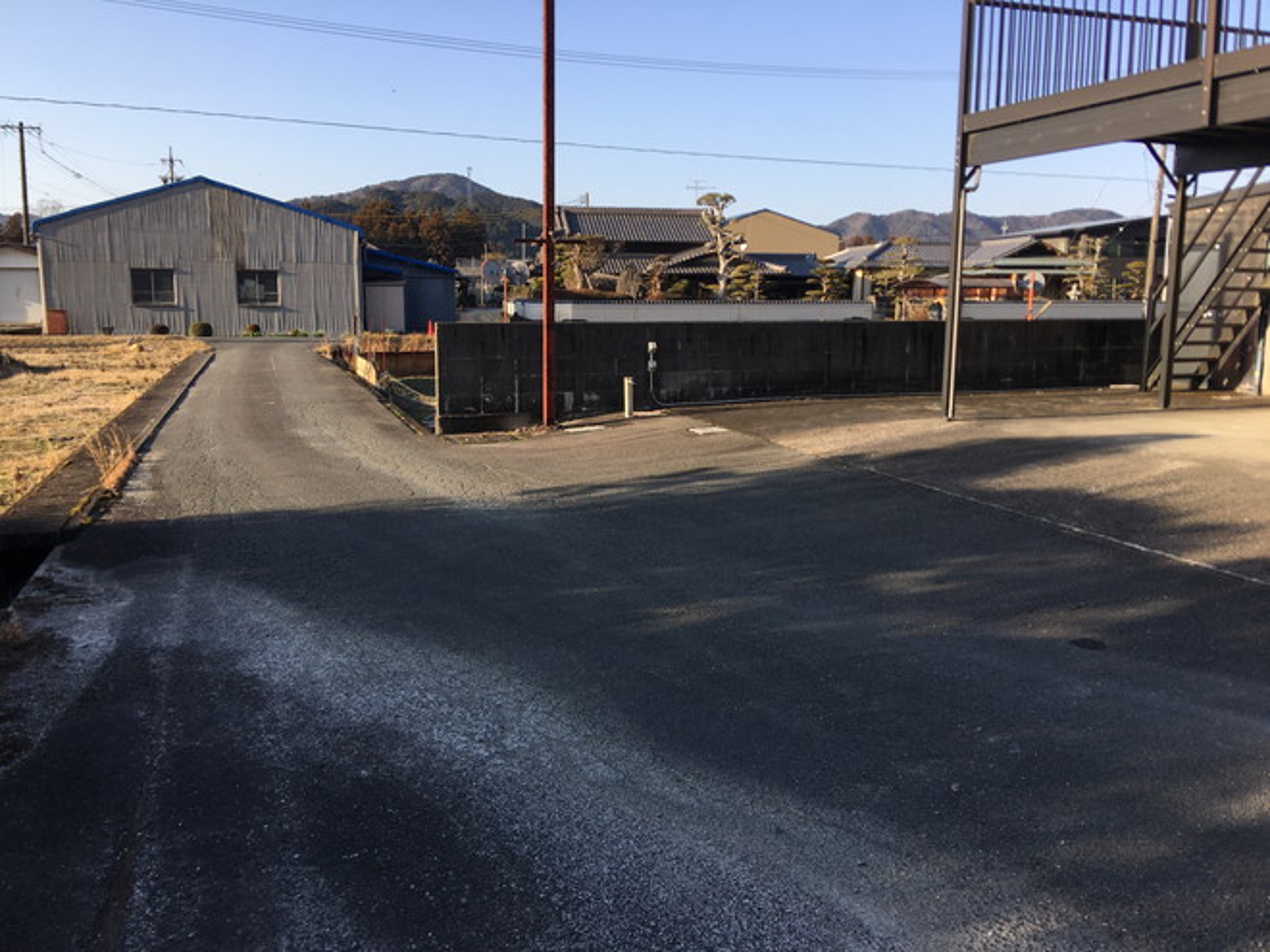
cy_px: 476
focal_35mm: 29
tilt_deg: -8.6
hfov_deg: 61.7
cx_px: 635
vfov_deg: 48.2
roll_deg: -0.5
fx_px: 1064
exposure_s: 1/651
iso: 25
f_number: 2.2
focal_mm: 4.15
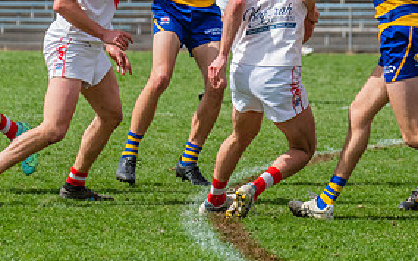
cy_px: 51
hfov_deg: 3.9
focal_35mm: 539
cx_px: 496
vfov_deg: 2.4
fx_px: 6139
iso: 800
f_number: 9
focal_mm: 220
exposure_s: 1/1600
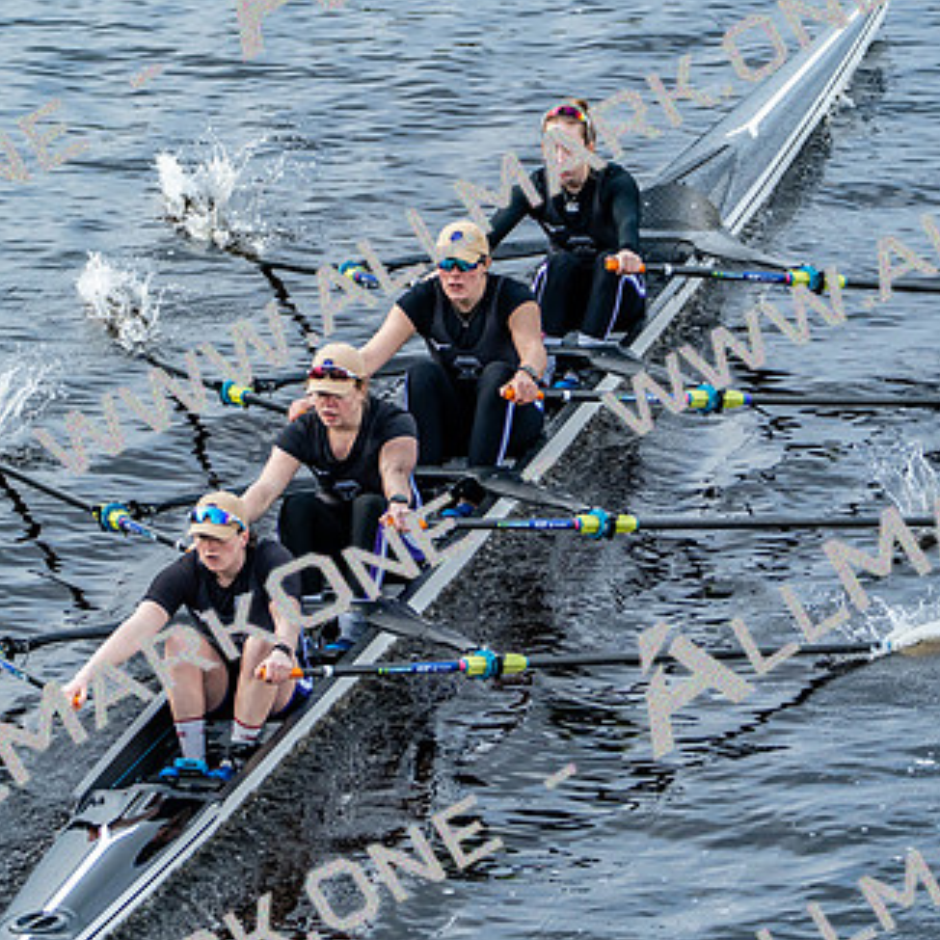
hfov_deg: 4.3
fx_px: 12504
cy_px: 484
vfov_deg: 4.3
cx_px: 390
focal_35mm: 407
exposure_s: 1/1250
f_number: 5.6
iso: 1250
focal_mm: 268
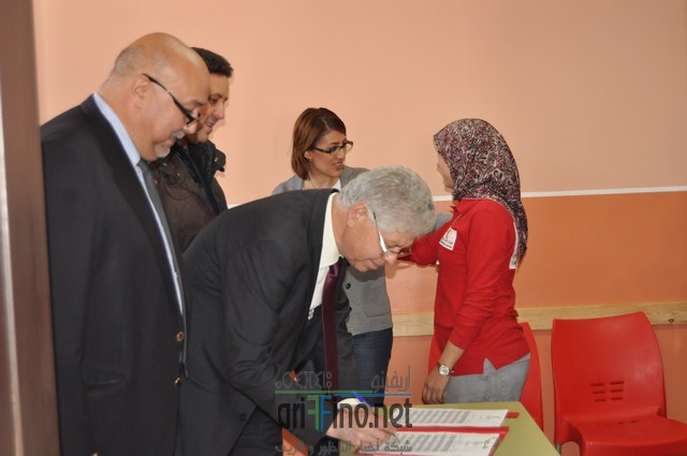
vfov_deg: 23.7
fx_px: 1086
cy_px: 228
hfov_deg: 35.1
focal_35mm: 57
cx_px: 344
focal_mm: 38
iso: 800
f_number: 4.8
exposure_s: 1/60
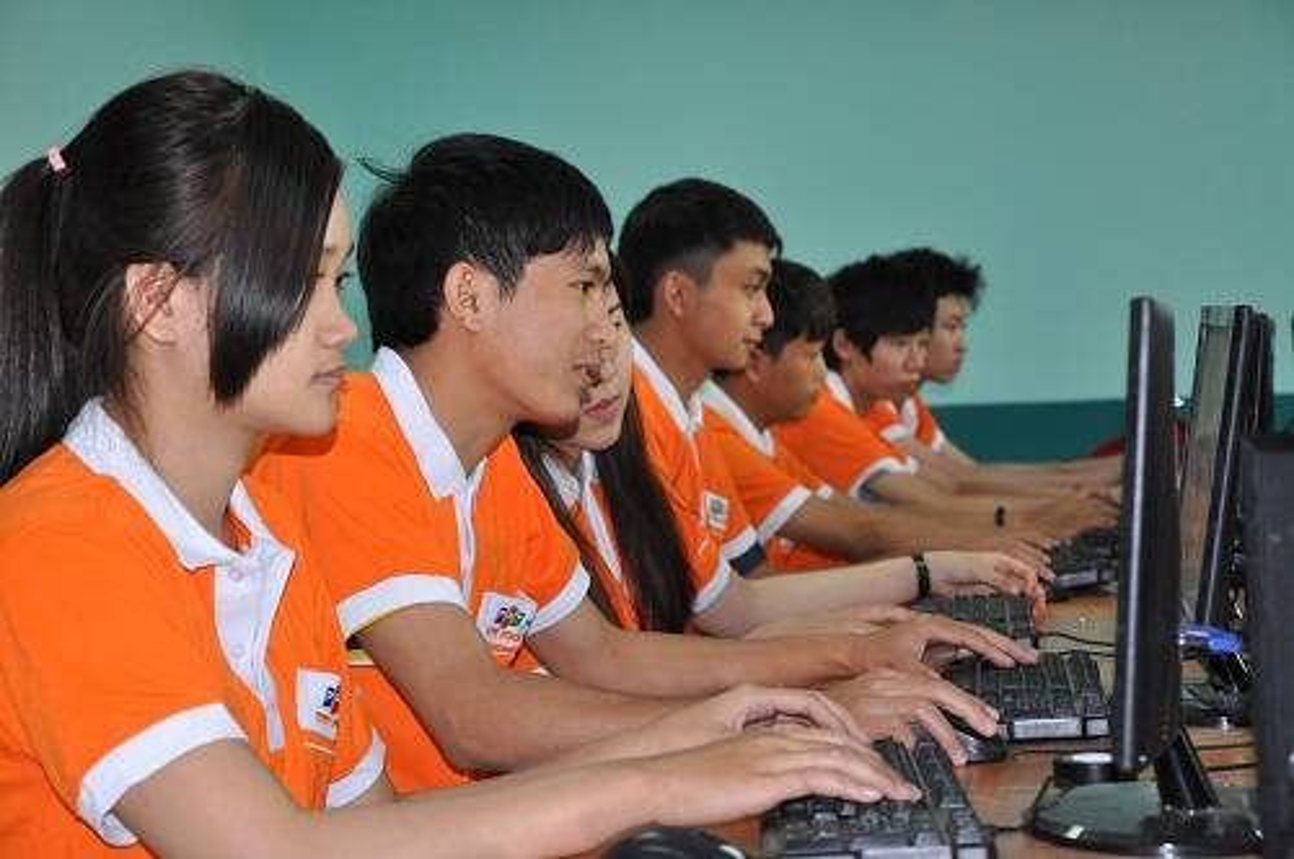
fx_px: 3123
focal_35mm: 87
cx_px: 647
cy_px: 430
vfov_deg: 15.7
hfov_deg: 23.4
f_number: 5
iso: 800
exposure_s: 1/60
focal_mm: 58
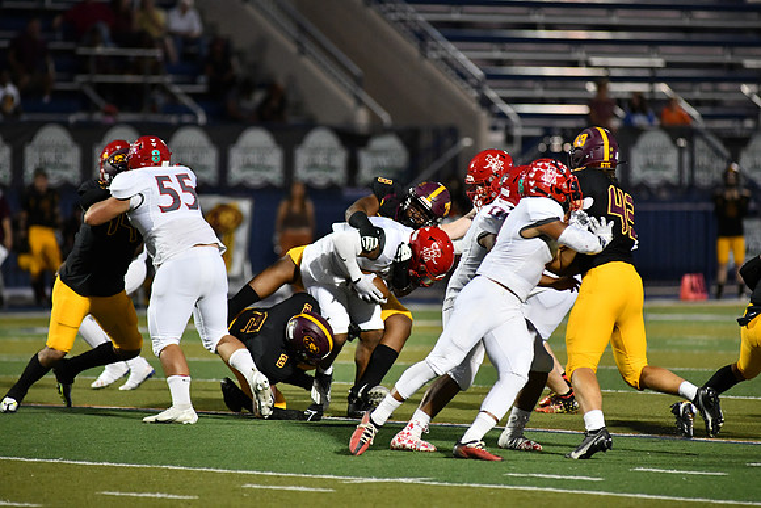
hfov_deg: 6.9
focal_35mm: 300
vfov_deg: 4.6
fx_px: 6343
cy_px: 254
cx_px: 380
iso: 5600
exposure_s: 1/1250
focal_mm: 300
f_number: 4
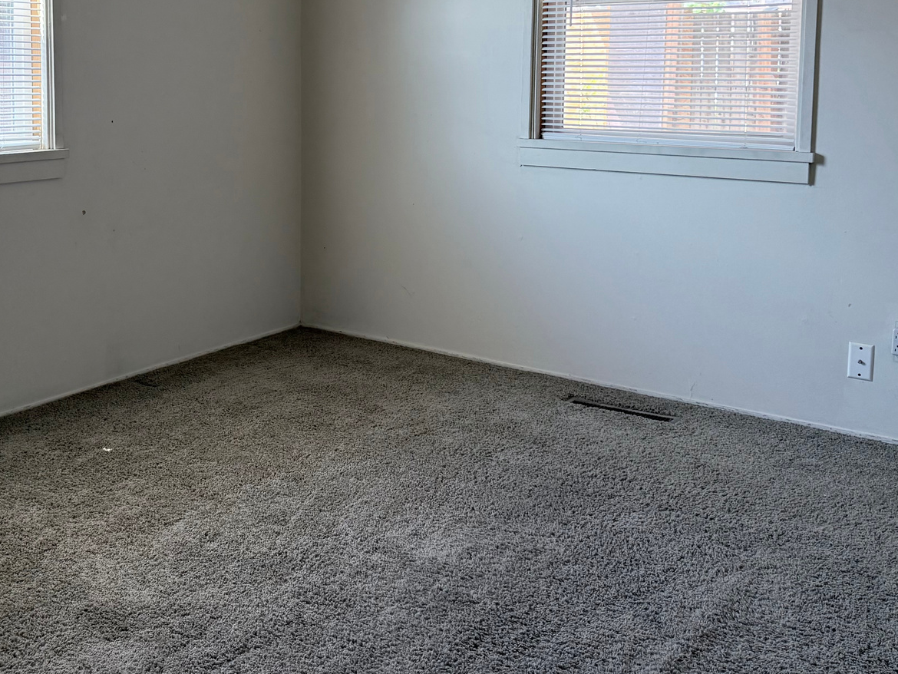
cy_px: 162
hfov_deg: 44.3
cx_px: 315
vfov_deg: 33.6
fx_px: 1090
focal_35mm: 42
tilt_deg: -3.5
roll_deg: +0.2
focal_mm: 6.76
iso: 200
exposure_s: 1/227
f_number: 1.78
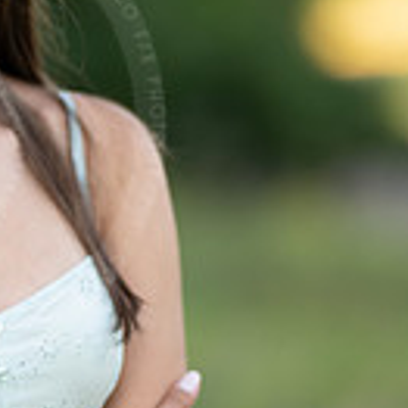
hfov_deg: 7.0
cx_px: -50
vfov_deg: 7.1
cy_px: 234
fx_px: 3307
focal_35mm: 248
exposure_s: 1/1600
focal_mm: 85
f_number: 1.3
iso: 200
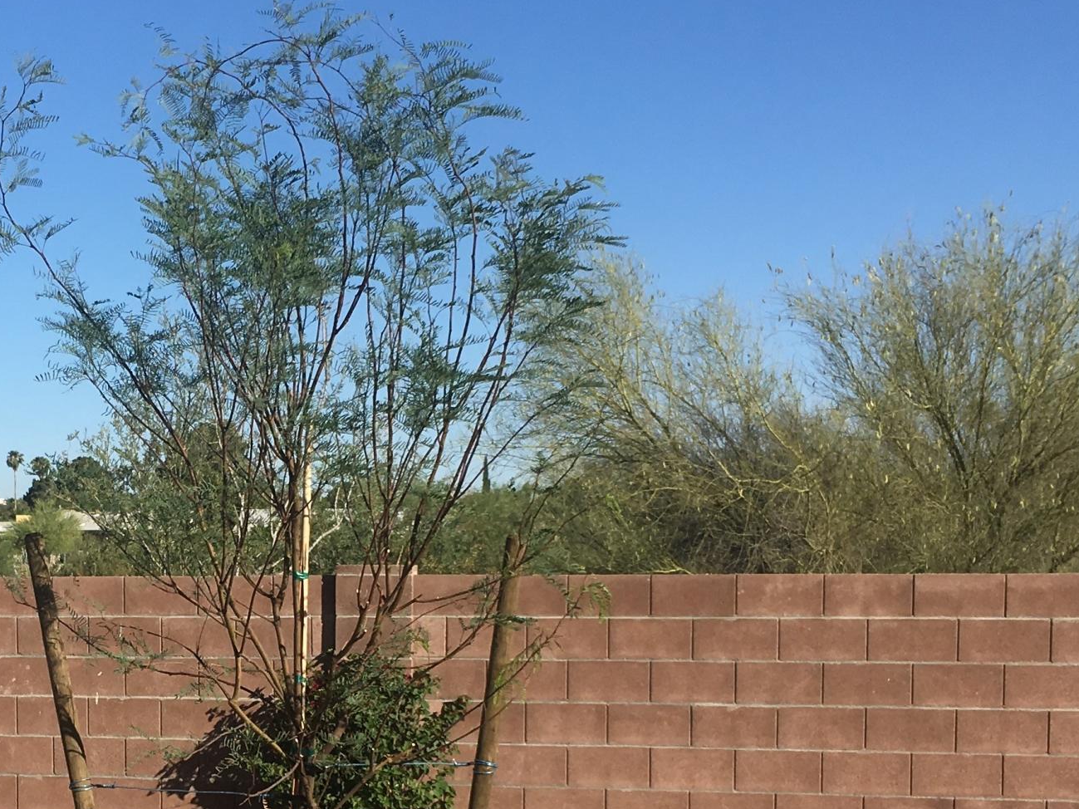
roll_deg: +0.0
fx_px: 2088
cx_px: 137
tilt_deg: -4.5
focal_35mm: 67
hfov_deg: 28.0
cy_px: 675
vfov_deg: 21.6
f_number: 2.2
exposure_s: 1/1923
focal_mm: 4.15
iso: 25
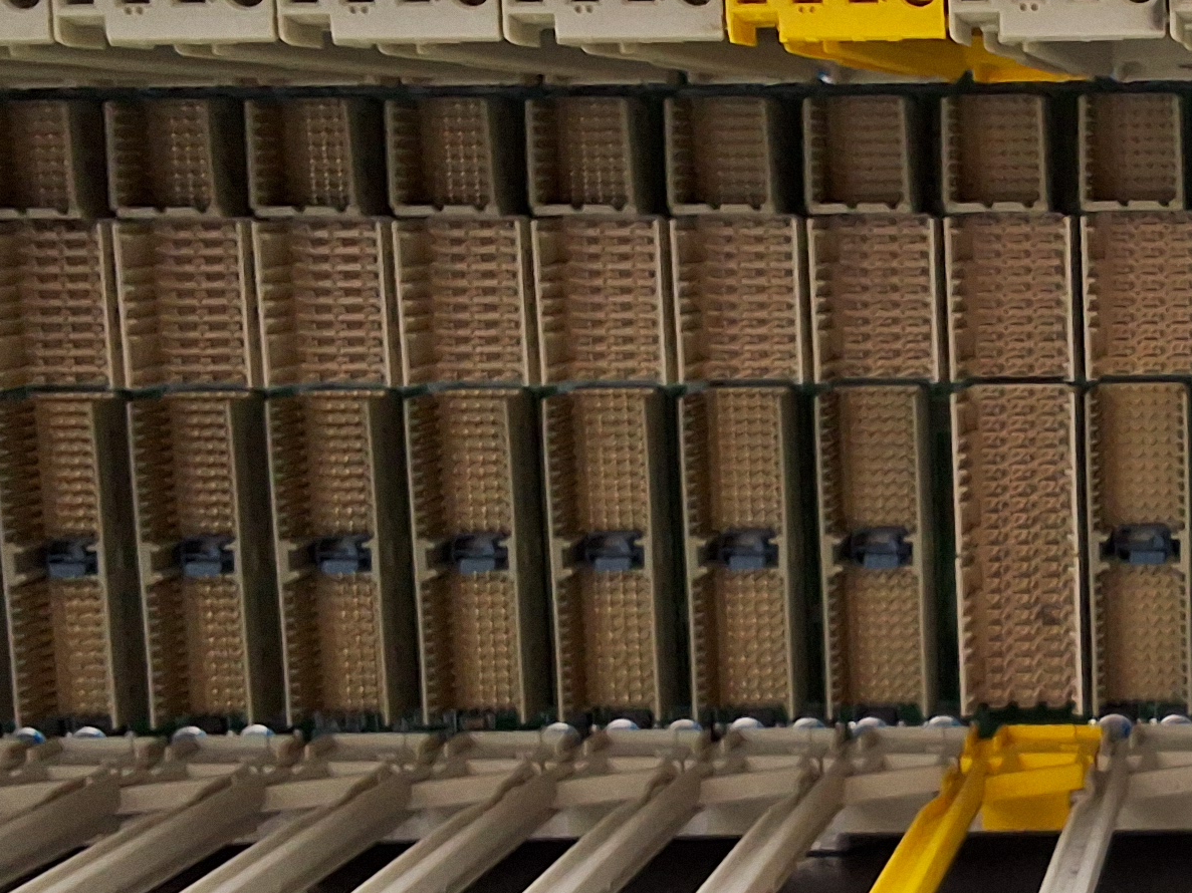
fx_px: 2651
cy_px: 547
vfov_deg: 19.1
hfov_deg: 23.7
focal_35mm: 77
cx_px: 1312
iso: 200
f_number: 1.9
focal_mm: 2.91
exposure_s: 1/30
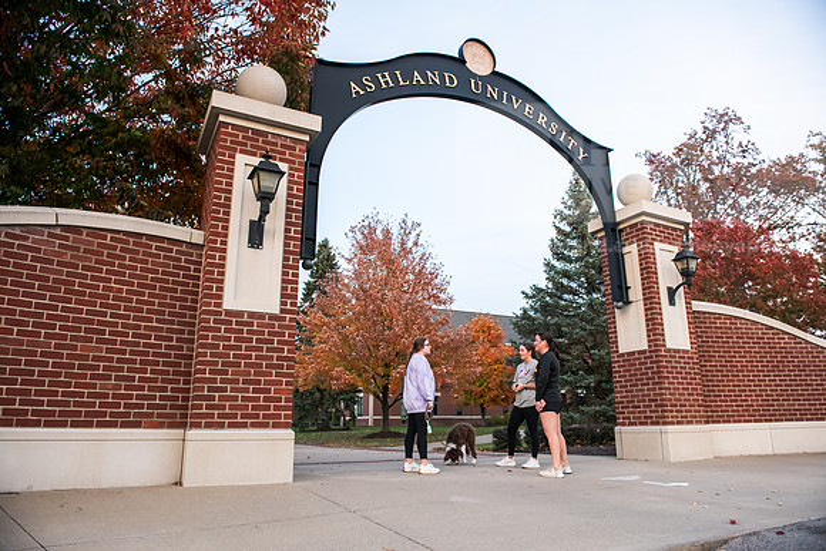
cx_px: 413
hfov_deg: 73.7
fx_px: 551
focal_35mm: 24
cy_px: 276
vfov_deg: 53.2
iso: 1600
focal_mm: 24
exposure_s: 1/200
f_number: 4
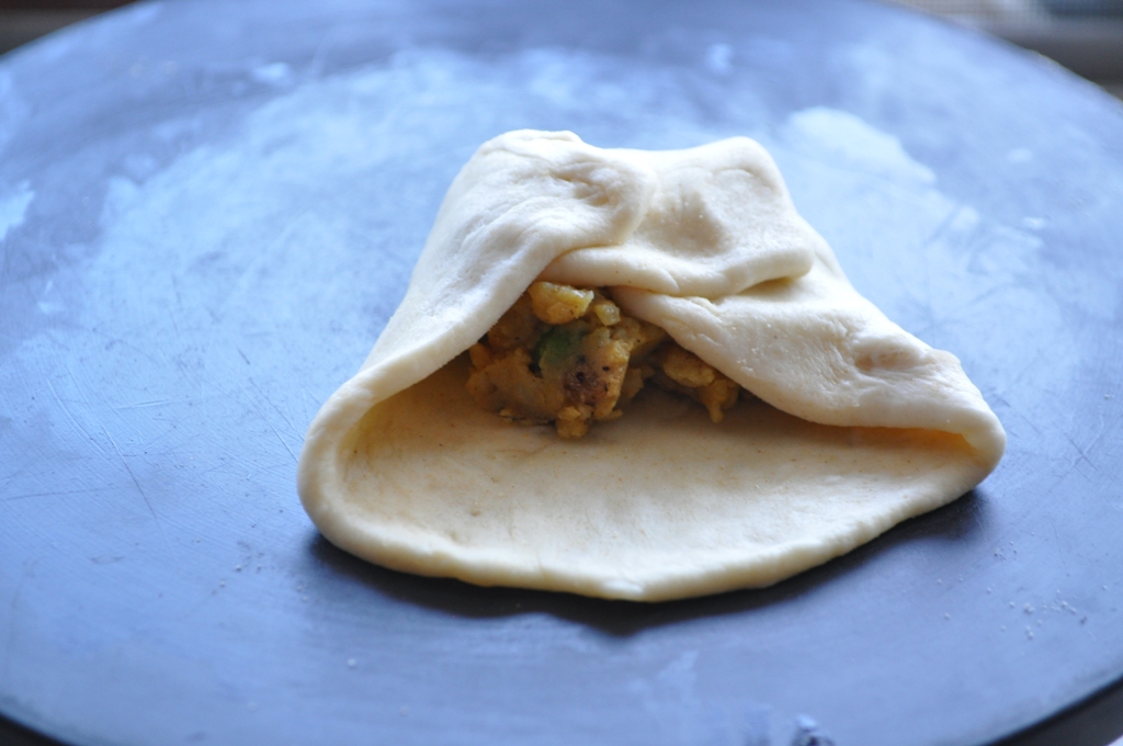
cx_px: 562
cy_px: 373
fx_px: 2056
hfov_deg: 30.5
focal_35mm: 66
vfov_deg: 20.6
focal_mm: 44
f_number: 5.6
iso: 800
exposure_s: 1/60
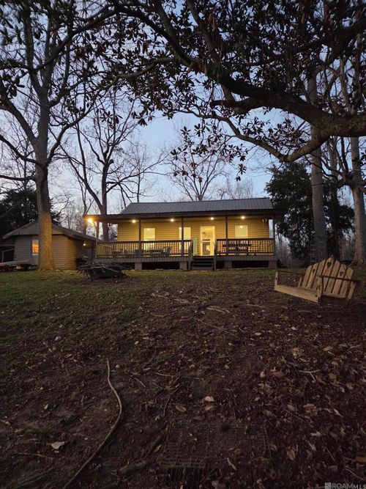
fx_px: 324
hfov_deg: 58.9
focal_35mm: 23
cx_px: 183
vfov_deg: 73.9
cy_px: 244
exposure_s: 1/120
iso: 1600
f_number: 1.8
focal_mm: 5.4
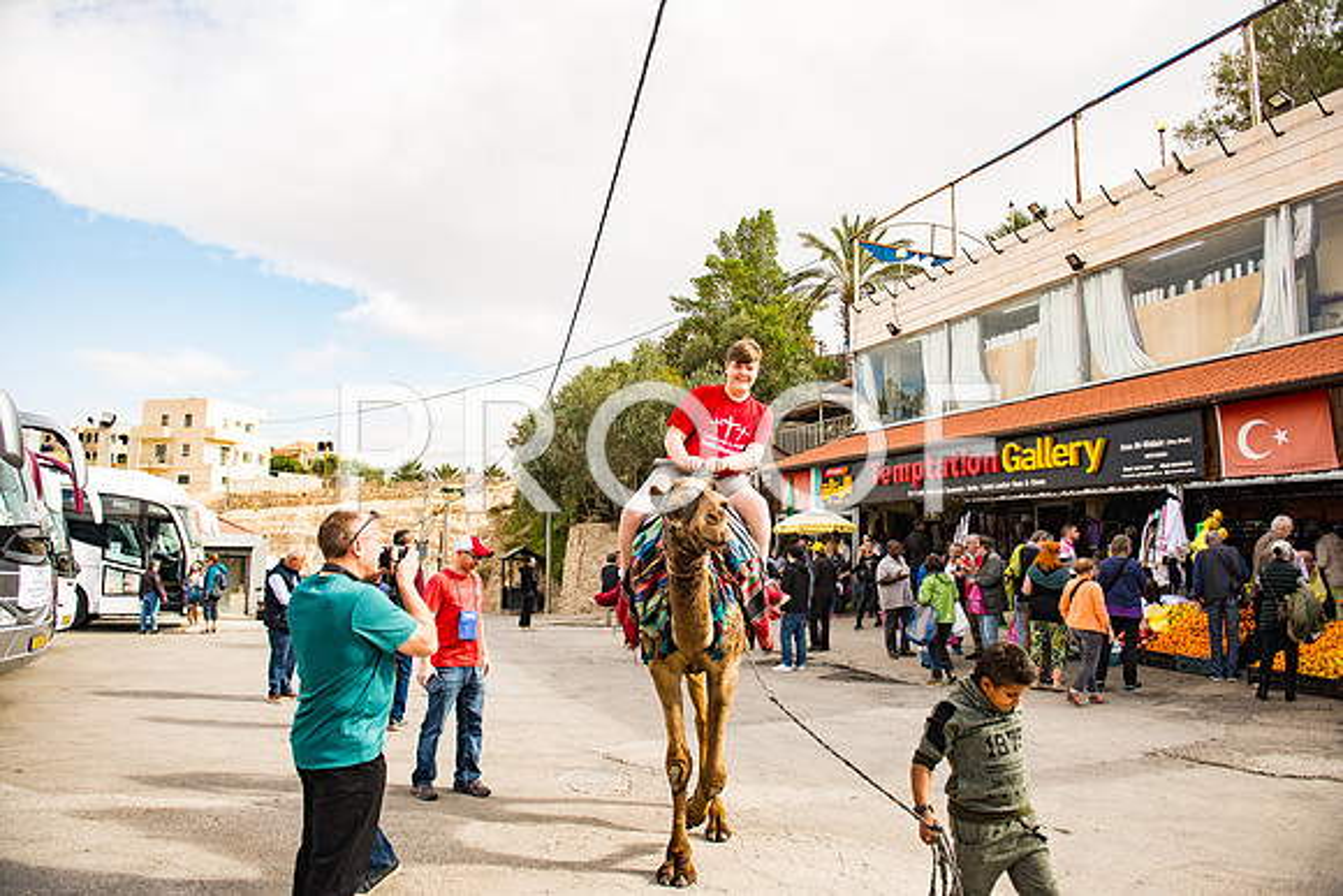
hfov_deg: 73.7
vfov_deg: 53.2
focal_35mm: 24
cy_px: 448
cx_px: 672
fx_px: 896
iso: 200
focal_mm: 24
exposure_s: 1/2000
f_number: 2.8
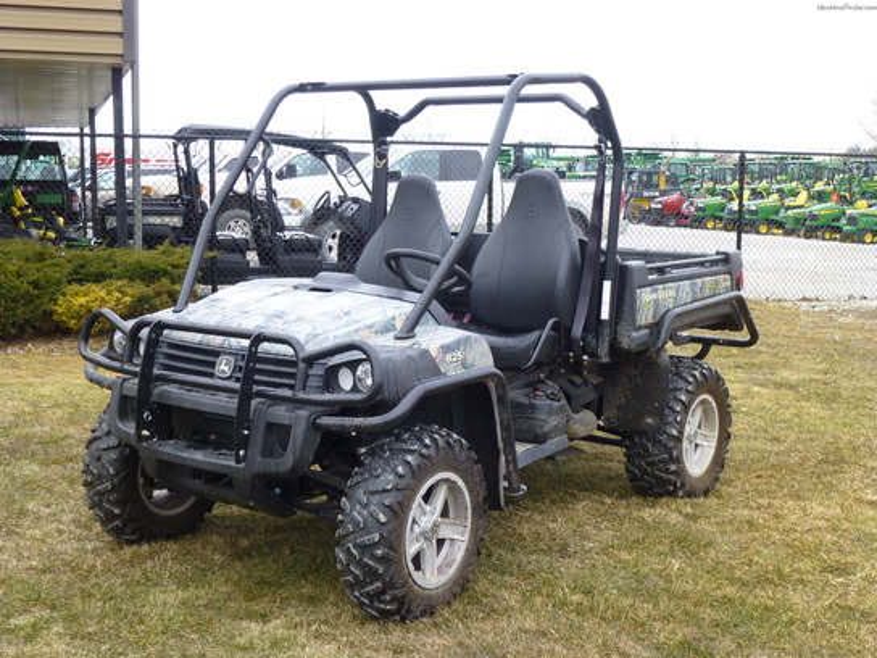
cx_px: 438
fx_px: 1140
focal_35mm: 45
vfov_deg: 32.2
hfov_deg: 42.1
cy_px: 329
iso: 100
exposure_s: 1/80
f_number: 3.9
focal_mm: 8
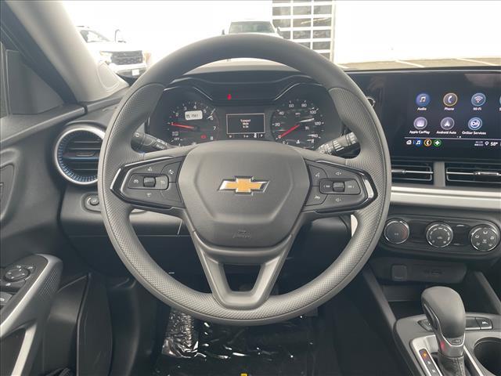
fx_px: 376
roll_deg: +0.9
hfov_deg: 67.3
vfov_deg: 53.1
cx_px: 250
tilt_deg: -22.7
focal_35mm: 26
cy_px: 188
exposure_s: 1/95
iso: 125
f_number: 1.6
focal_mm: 4.2
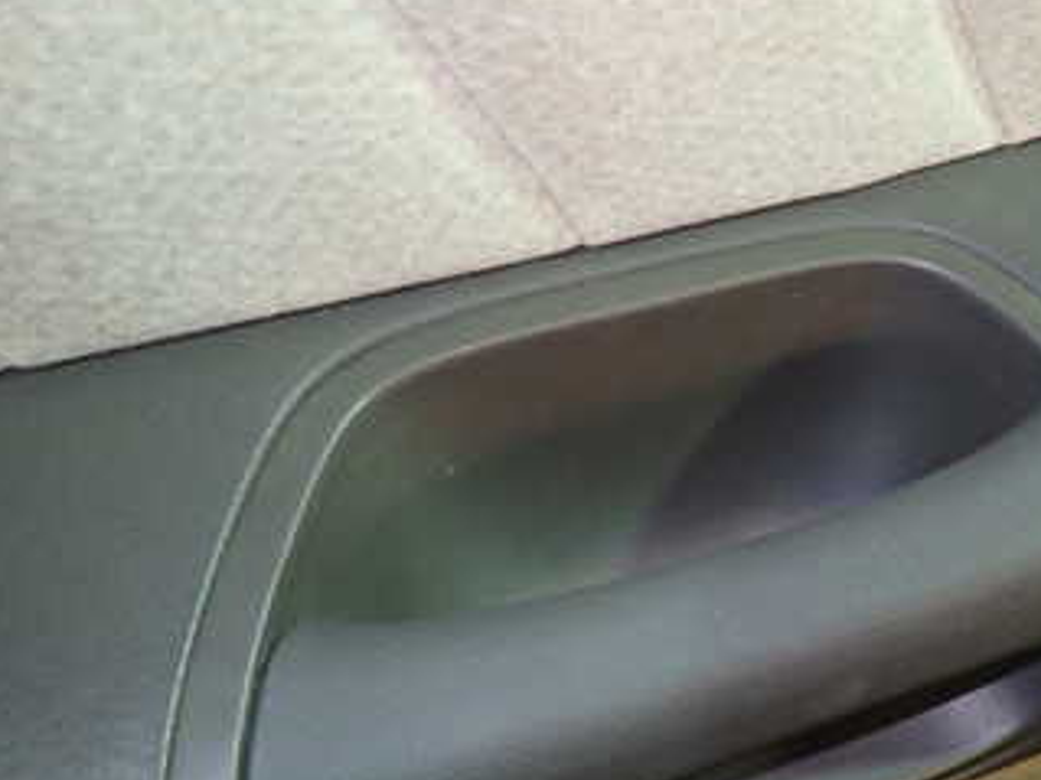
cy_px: 326
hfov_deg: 38.1
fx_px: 1413
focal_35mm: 47
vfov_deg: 30.8
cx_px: 910
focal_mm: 4.5
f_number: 2
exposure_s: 1/30
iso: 250
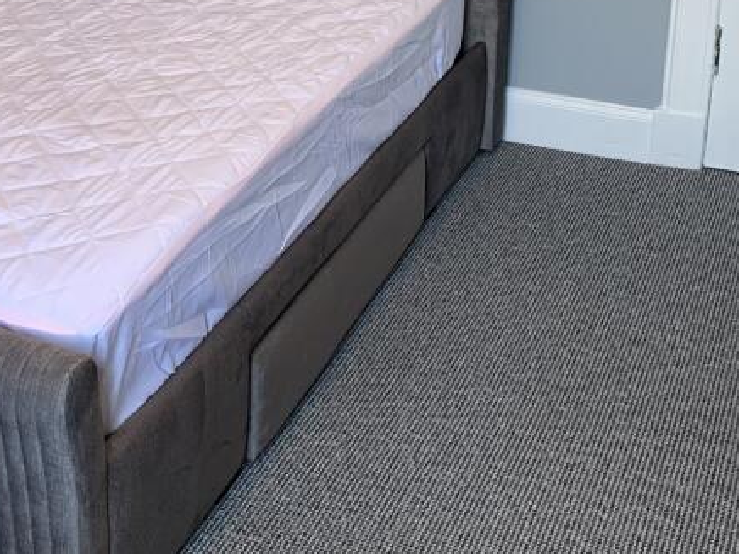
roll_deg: +2.6
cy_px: 2
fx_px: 1302
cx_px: 171
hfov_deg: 31.0
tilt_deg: -15.9
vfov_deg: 23.1
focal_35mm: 61
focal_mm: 4.25
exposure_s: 1/95
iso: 100
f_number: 1.8
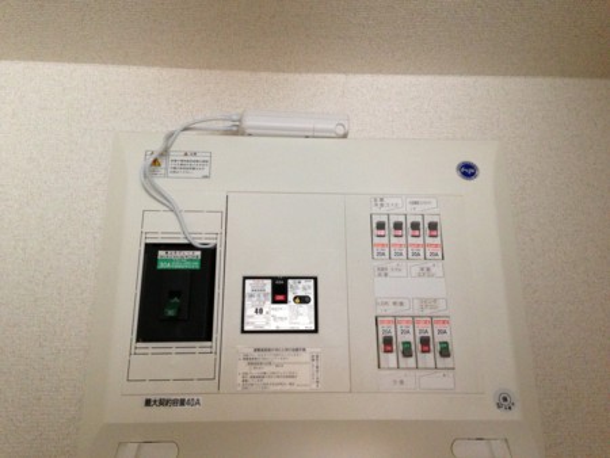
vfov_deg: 43.0
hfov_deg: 55.3
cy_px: 229
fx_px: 582
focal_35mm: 33
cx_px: 305
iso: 400
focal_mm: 4.13
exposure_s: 1/20
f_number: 2.4
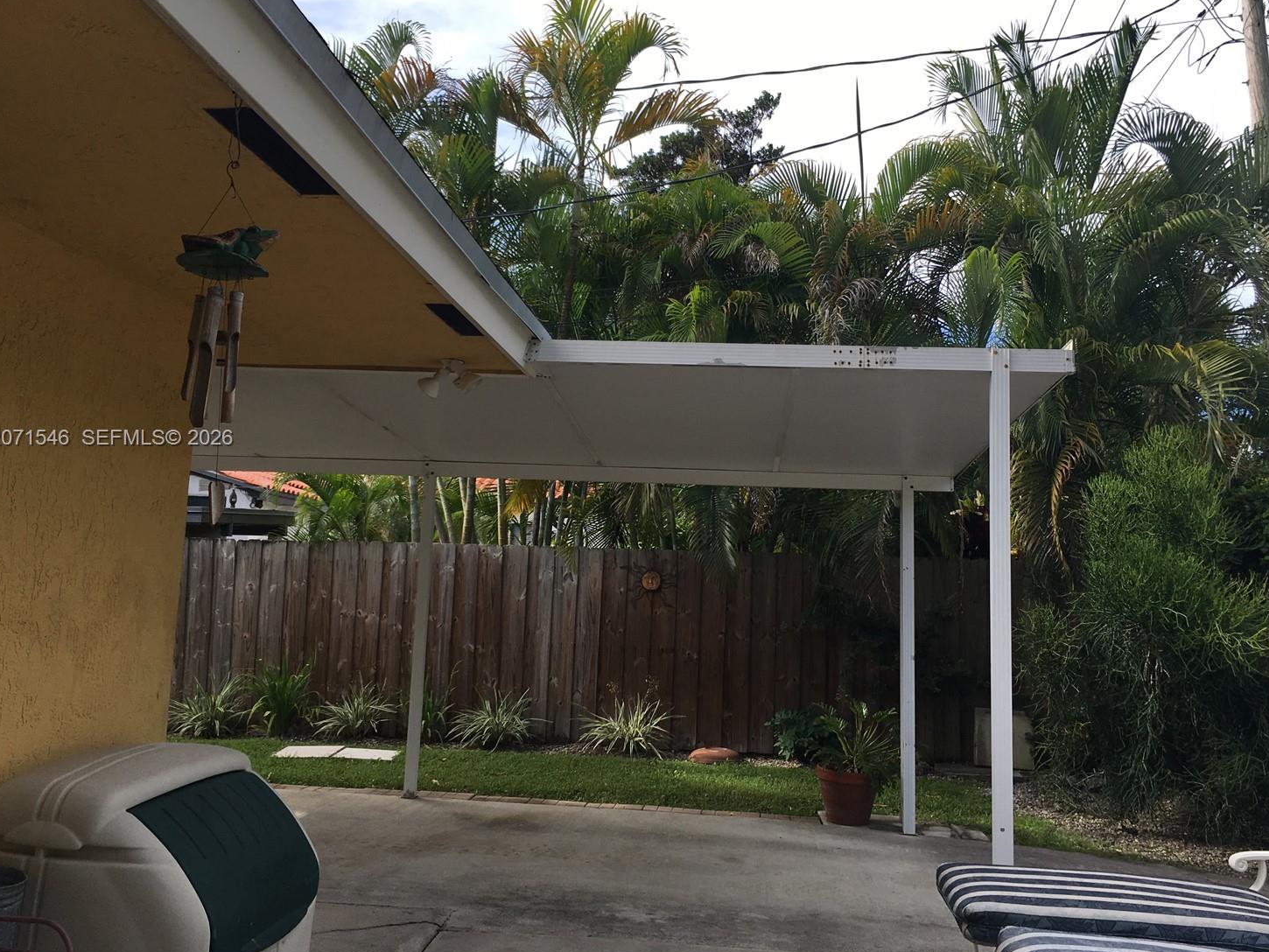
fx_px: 1173
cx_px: 661
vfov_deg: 44.1
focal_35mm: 32
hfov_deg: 56.8
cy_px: 439
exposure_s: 1/732
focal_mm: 4.15
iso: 25
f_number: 2.2
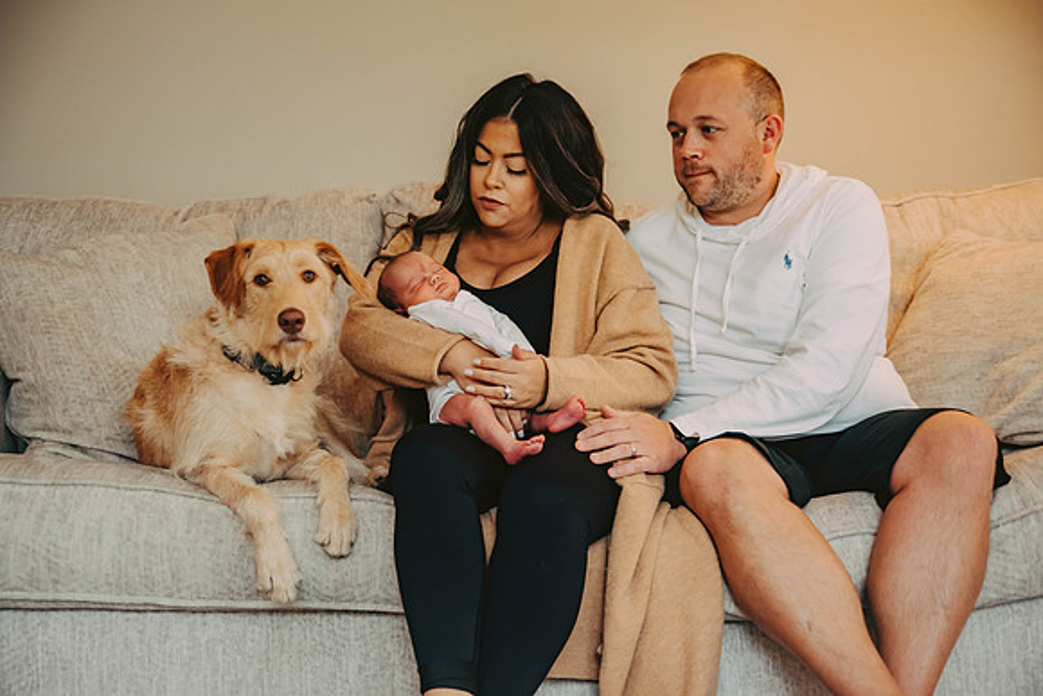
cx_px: 522
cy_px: 348
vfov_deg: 28.1
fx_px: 1391
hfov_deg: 41.1
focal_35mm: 48
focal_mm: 48
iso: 800
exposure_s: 1/160
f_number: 2.8
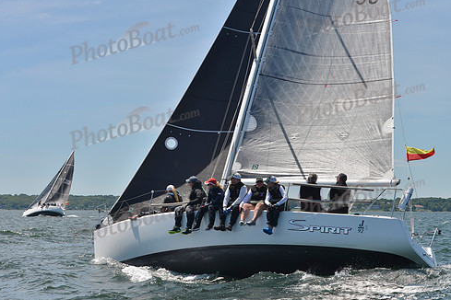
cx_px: 248
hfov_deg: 24.5
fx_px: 1040
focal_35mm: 83
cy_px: 161
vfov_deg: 16.5
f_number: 9
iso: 280
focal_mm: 70
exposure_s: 1/1250
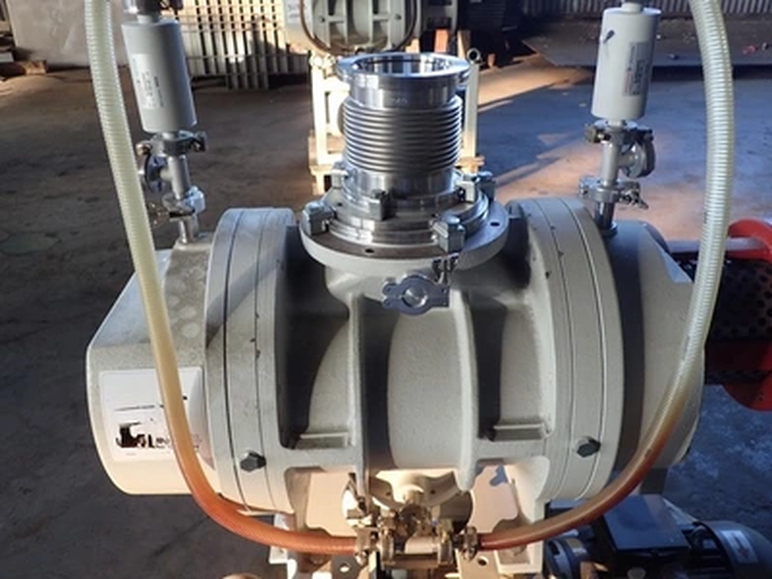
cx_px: 386
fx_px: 669
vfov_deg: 46.8
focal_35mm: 30
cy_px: 290
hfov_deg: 60.0
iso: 200
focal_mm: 5.5
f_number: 2.3
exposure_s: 1/40
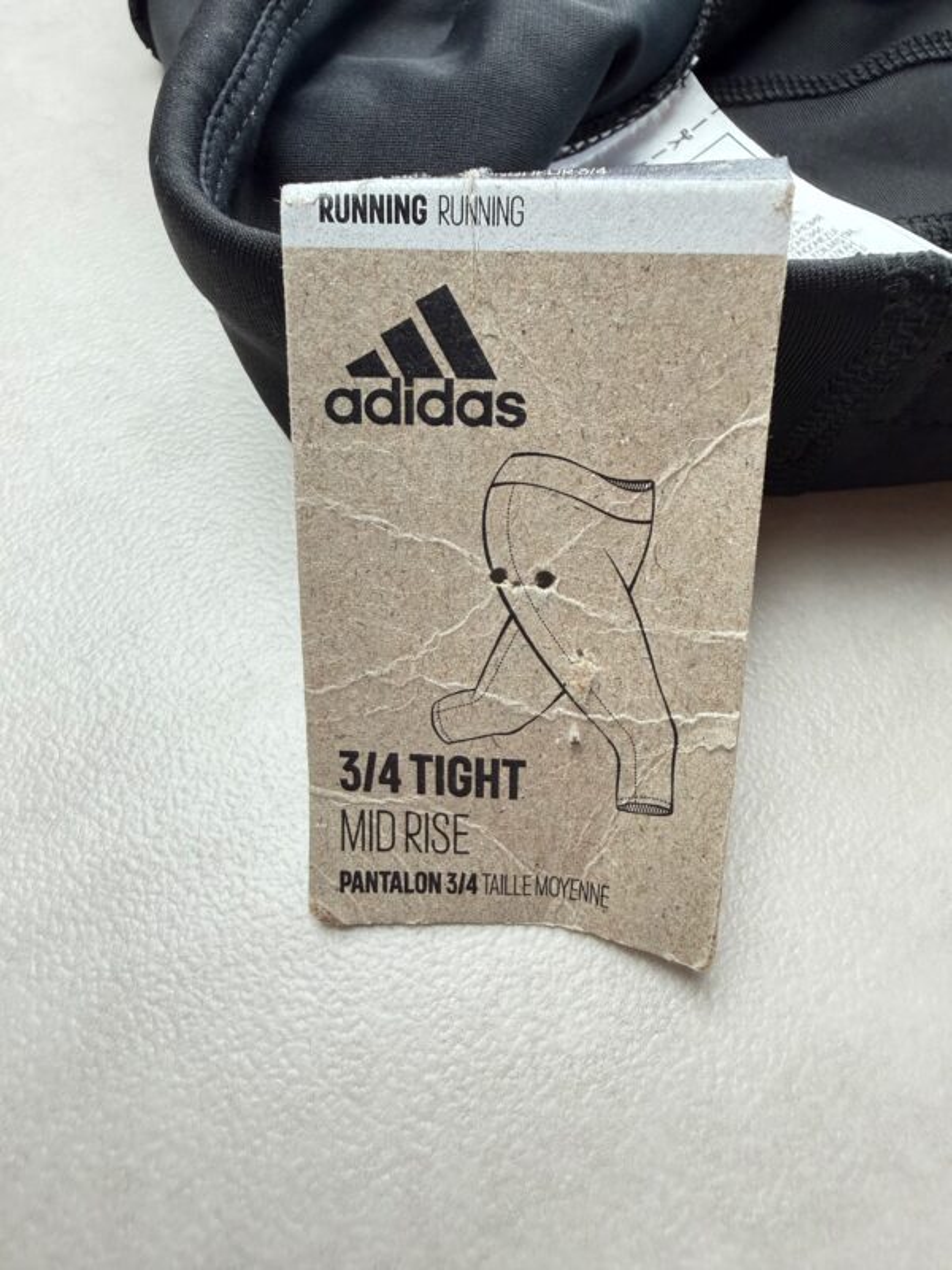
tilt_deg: -51.0
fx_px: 880
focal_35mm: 24
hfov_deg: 56.8
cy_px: 635
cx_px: 476
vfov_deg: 71.6
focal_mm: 2.22
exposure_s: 1/100
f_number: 2.2
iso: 250
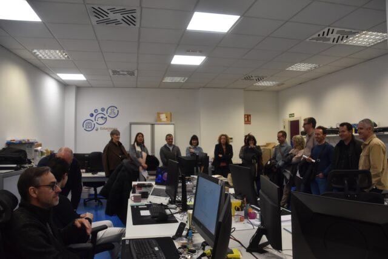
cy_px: 130
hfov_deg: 67.4
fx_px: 291
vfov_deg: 48.0
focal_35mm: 27
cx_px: 194
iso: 800
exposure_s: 1/125
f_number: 5
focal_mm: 18
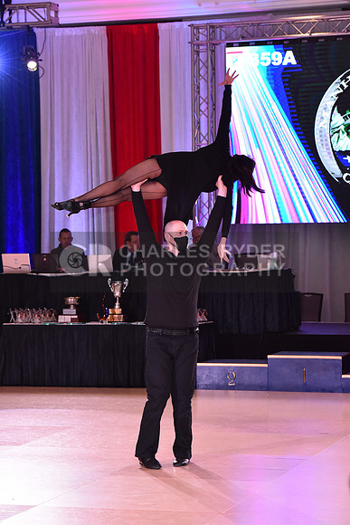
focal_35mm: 105
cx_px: 175
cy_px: 262
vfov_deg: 19.5
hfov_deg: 13.0
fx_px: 1530
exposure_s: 1/250
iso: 2500
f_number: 6.3
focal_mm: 105
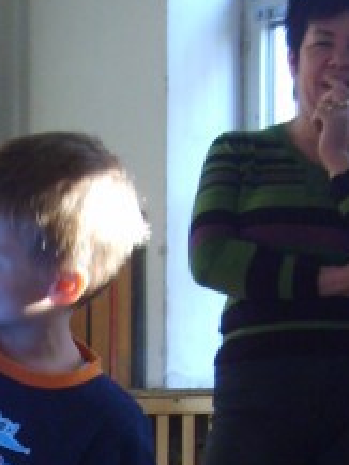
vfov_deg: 15.4
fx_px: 1665
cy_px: 521
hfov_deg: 11.7
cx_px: -69
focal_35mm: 124
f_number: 2.8
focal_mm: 5.8
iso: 133
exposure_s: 1/30
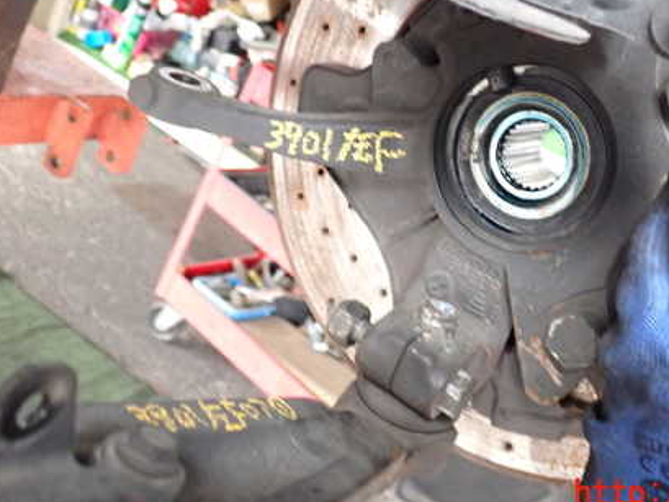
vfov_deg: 32.5
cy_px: 147
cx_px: 453
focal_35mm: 44
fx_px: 851
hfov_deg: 42.3
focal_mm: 5.4
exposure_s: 1/30
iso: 400
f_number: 2.3
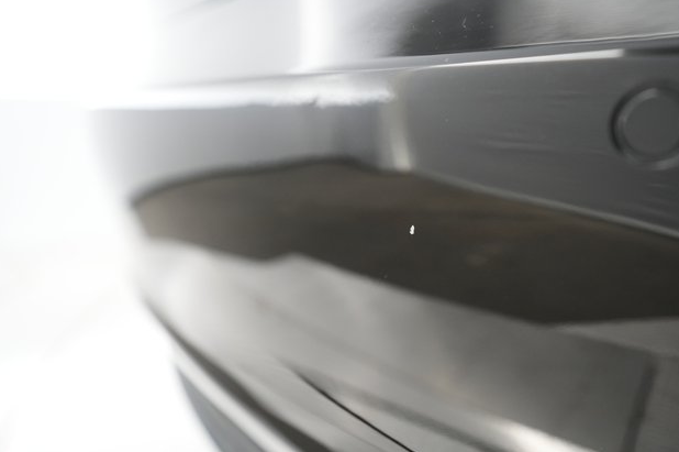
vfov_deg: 44.9
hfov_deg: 63.7
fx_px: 547
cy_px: 222
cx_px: 344
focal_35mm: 29
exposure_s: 1/100
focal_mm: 28
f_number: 3.5
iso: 3200
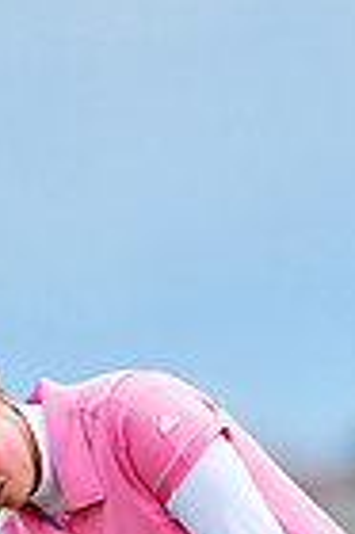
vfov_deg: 2.1
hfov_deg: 1.4
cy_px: 812
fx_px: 14338
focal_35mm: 967
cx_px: 219
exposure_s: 1/3200
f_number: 4
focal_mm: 300
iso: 400
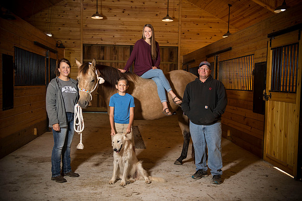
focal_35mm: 40
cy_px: 100
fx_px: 335
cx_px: 151
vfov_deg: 33.4
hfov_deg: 48.5
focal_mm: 40
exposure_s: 1/125
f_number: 2.8
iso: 80
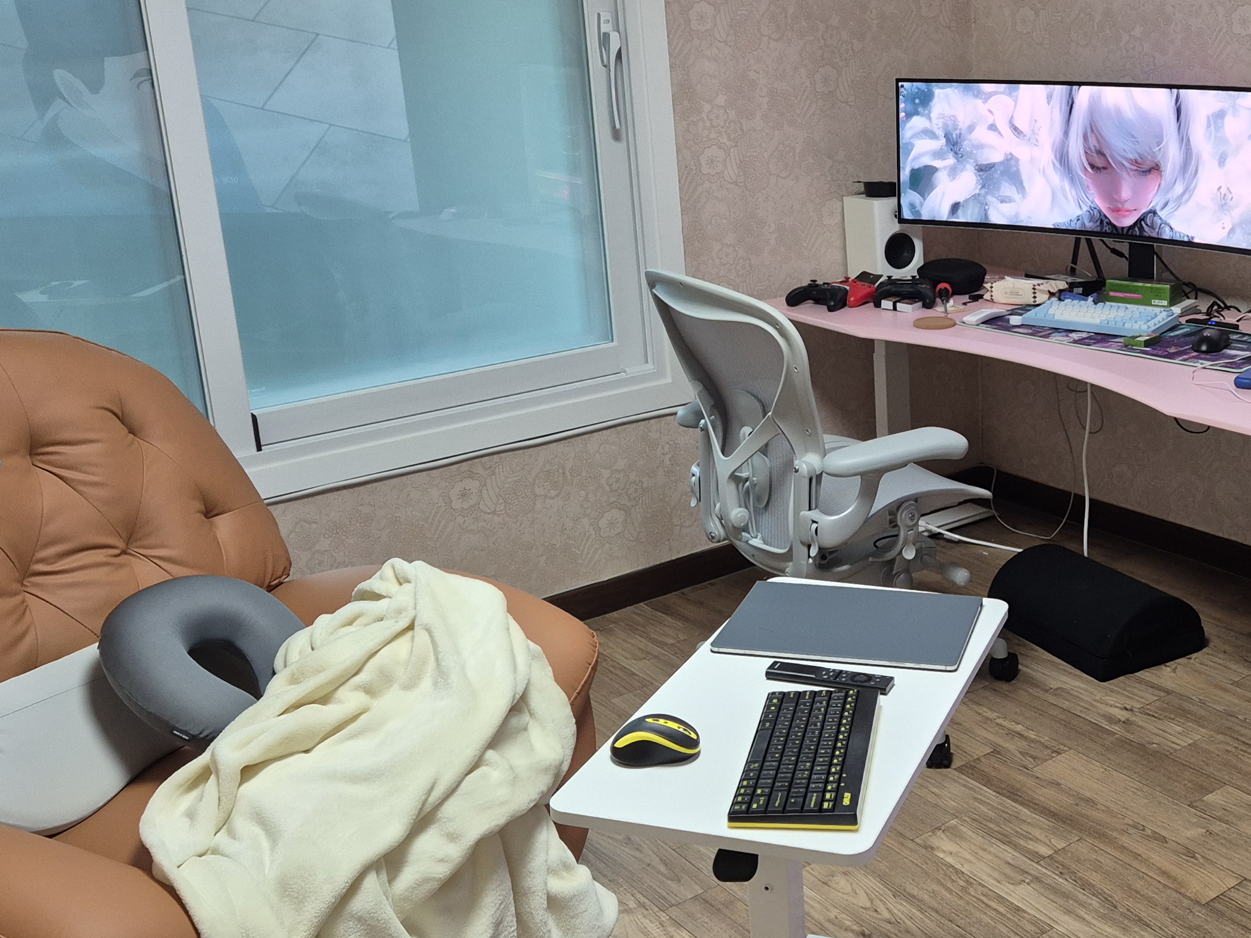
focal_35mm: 44
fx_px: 1590
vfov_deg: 32.8
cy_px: 401
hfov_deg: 42.0
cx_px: 894
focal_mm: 5.4
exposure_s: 1/120
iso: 250
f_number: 1.8
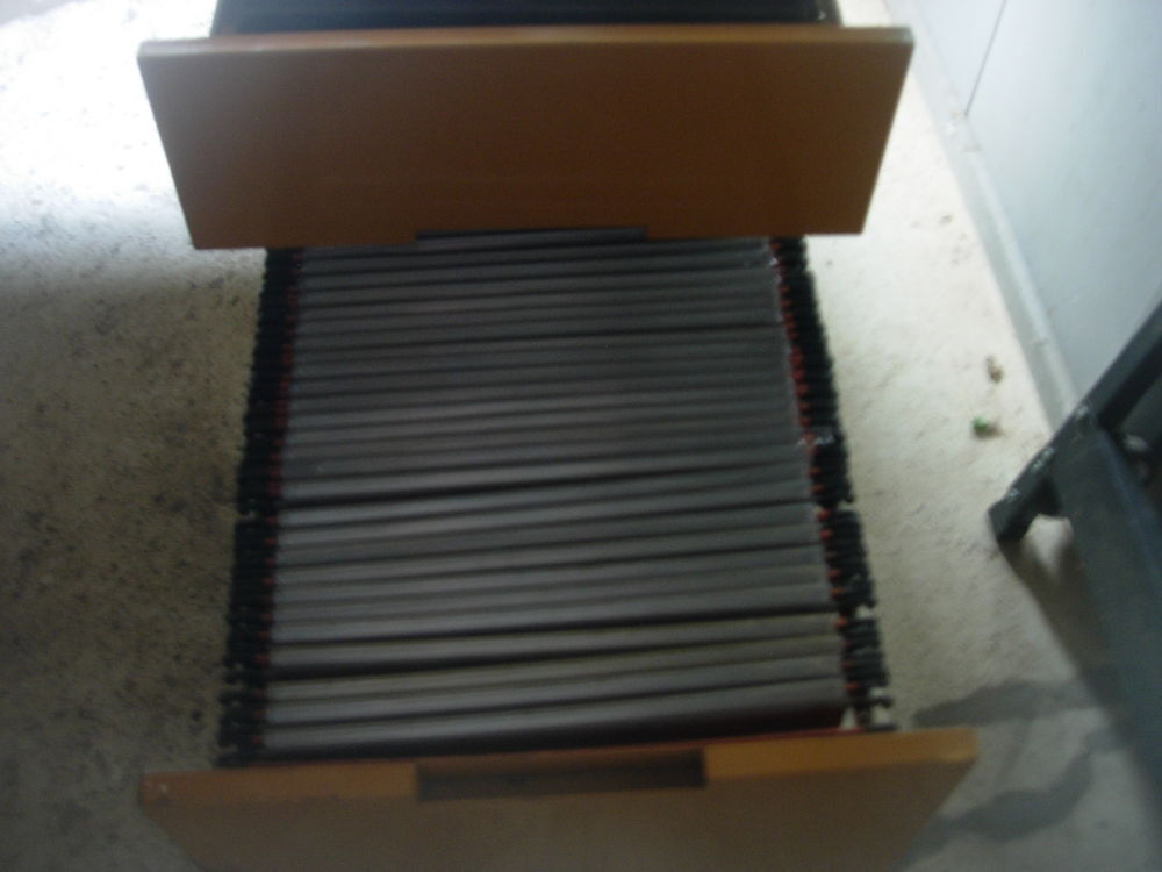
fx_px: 1276
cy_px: 436
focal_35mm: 38
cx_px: 581
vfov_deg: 37.7
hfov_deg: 49.0
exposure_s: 1/4
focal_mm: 7.8
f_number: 2.8
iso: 122
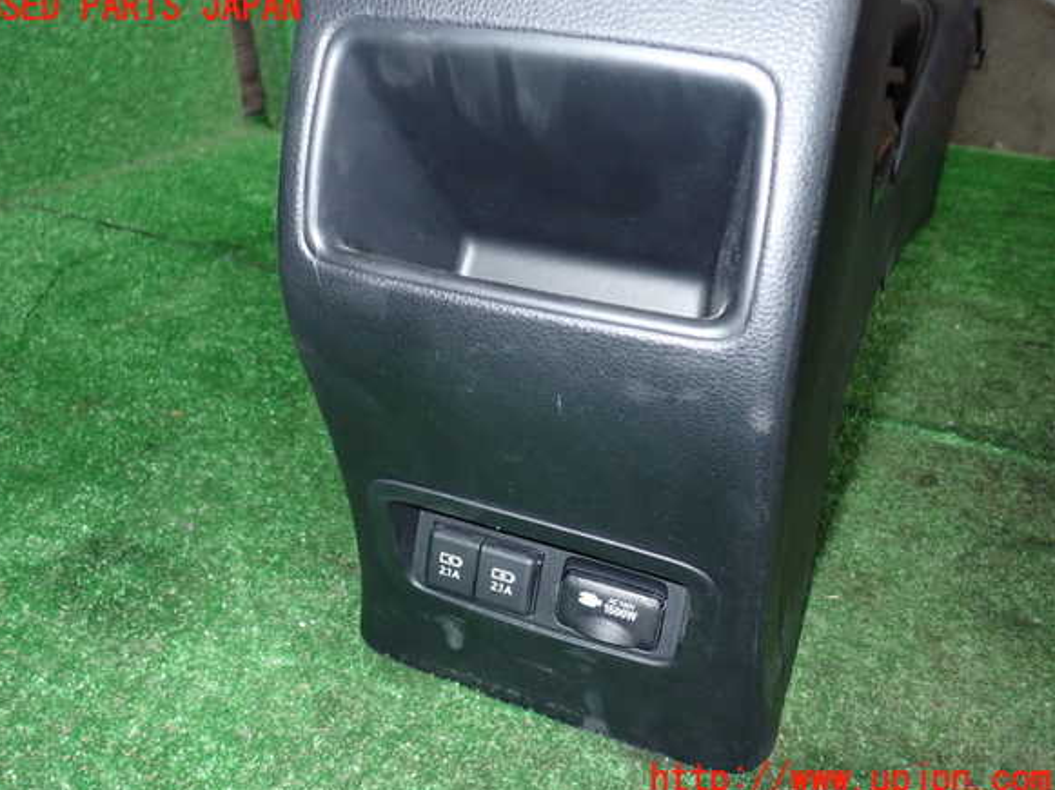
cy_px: 394
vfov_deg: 45.4
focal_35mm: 31
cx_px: 516
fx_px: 944
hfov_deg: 58.4
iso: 800
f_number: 6.3
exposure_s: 1/30
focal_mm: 5.4
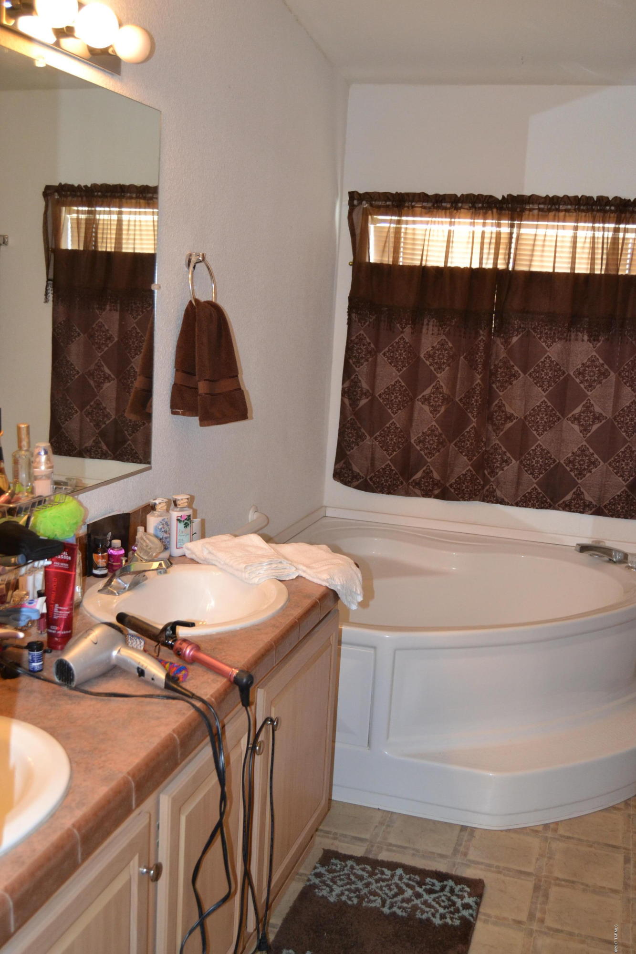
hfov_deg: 36.9
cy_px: 477
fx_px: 954
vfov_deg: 53.1
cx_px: 318
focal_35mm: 36
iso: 1250
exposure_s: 1/60
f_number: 3.8
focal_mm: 24
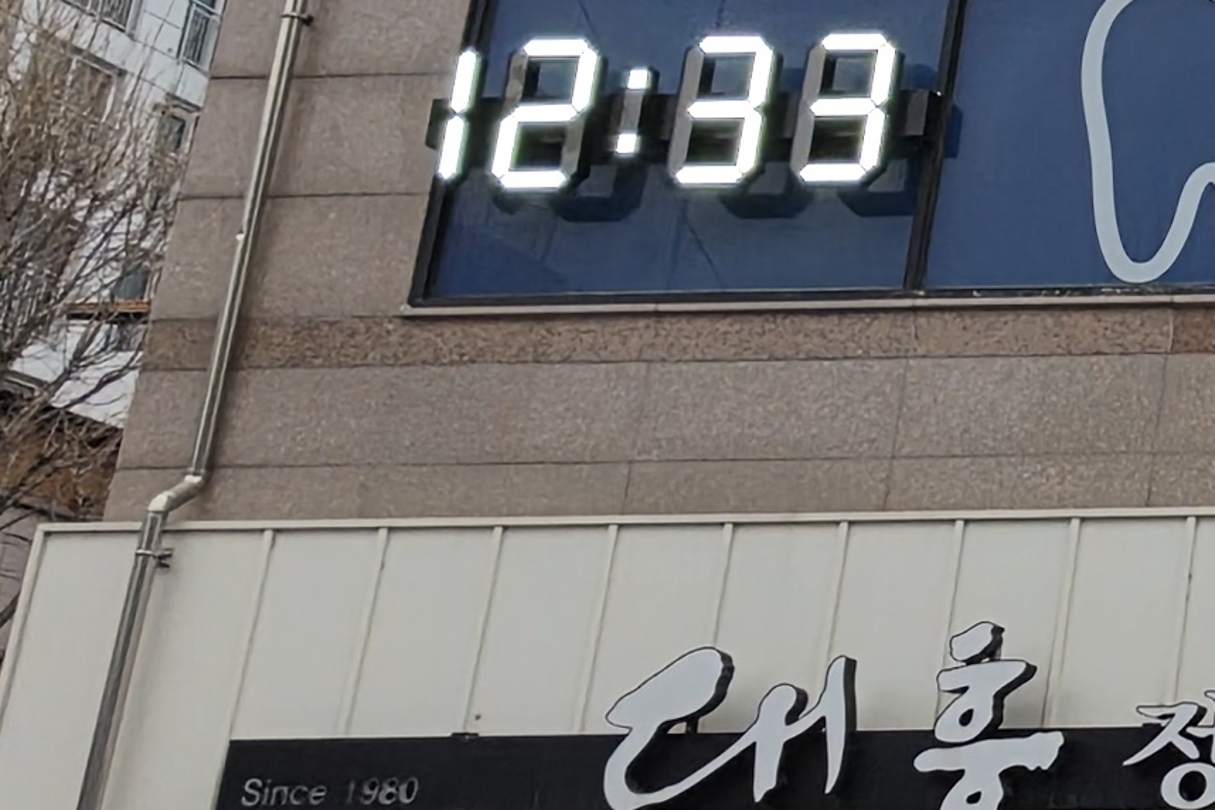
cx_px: 2511
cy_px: 110
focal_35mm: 90
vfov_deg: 15.1
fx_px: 3037
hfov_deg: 16.5
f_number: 1.9
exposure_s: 1/1114
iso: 32
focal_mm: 2.2
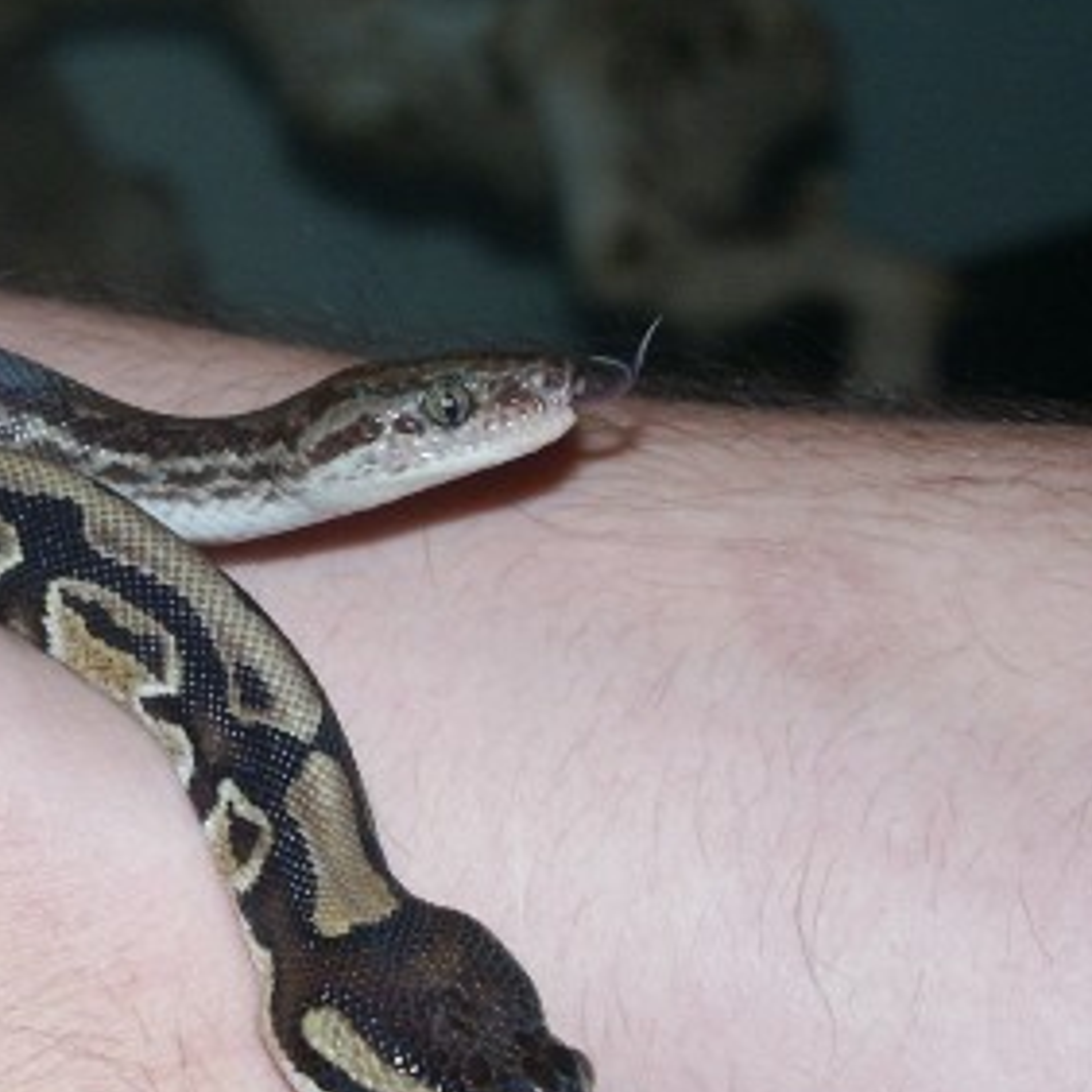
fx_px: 7531
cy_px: 399
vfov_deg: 8.3
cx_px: -143
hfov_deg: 8.2
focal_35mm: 211
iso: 200
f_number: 4.5
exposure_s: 1/90
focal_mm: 25.97
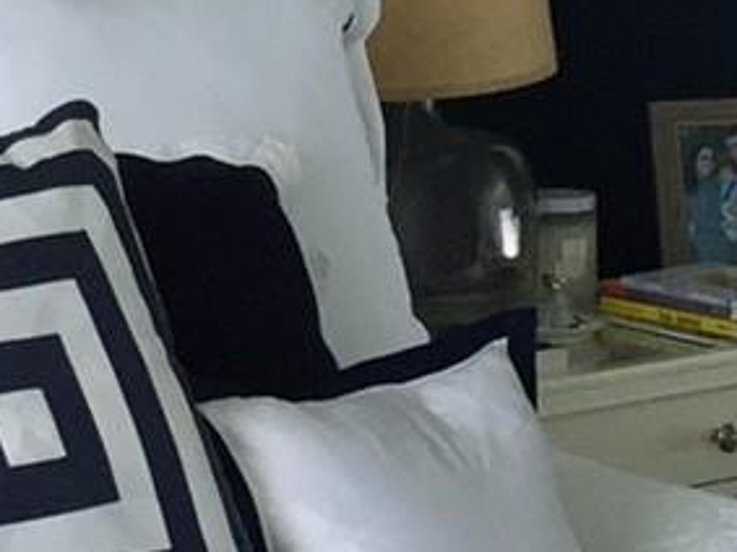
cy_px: 206
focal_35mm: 164
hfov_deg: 12.0
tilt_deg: -8.4
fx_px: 3490
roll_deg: +0.8
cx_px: 219
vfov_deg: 9.0
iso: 32
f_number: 2.2
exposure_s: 1/40
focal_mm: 4.15
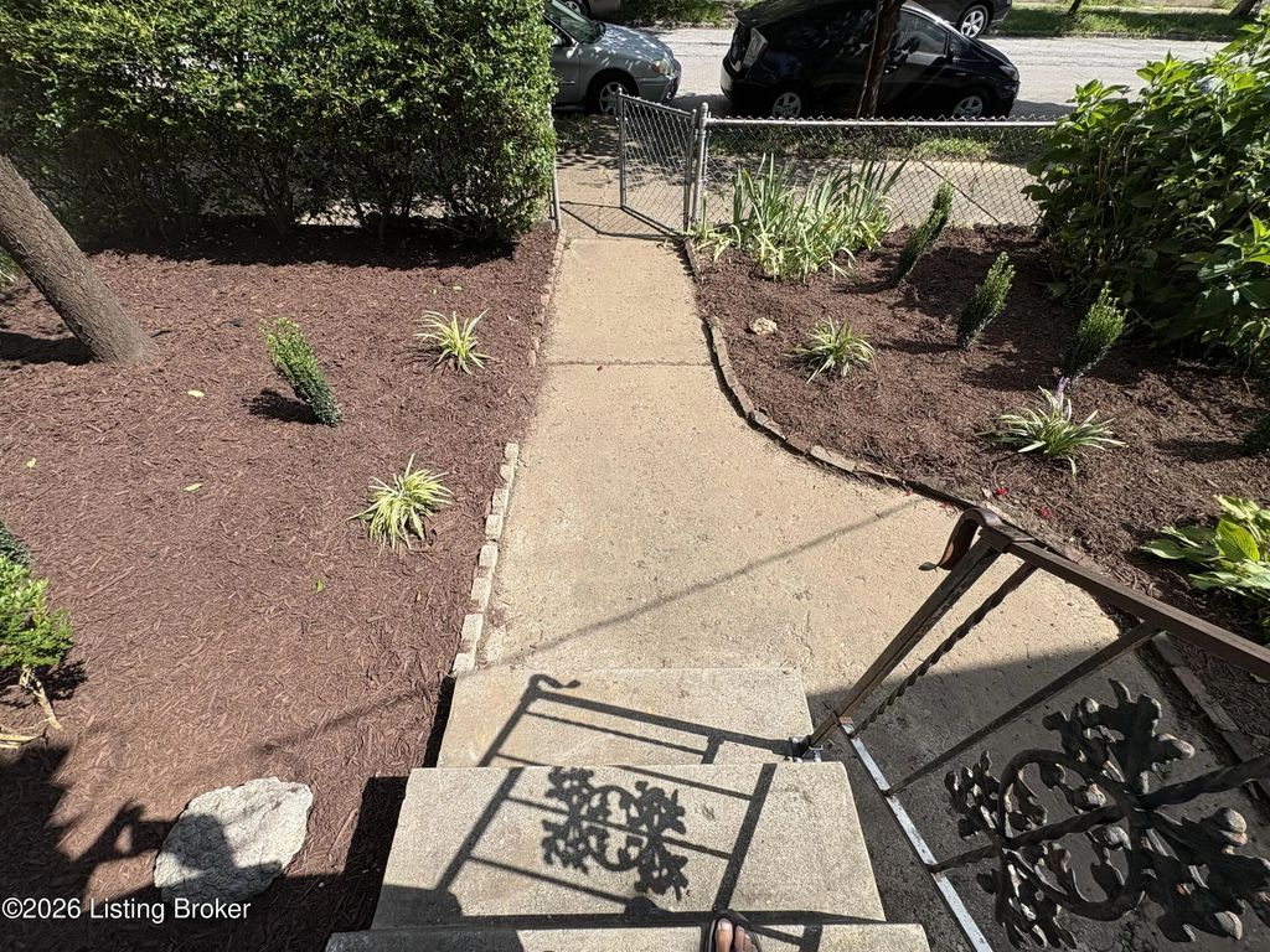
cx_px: 635
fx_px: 514
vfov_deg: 85.7
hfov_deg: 102.1
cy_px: 476
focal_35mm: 14
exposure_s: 1/1536
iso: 50
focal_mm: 2.22
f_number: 2.2
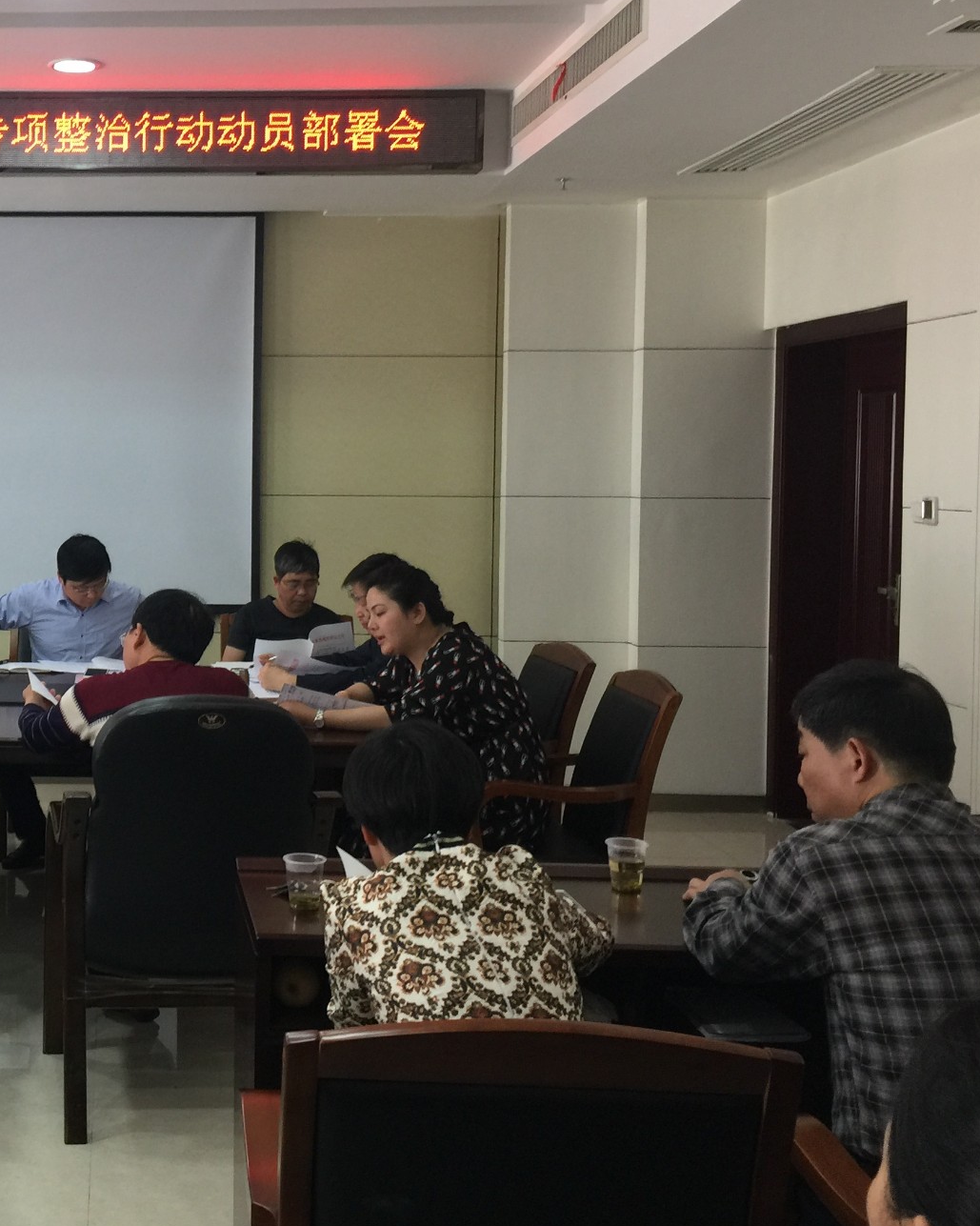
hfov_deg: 32.1
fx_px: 1596
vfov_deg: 41.9
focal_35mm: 44
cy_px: 529
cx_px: 53
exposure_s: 1/17
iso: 50
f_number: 2.2
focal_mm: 4.15
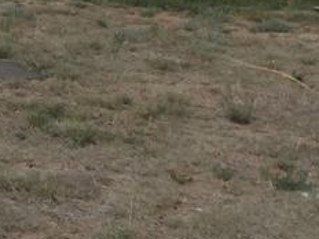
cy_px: -171
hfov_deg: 14.8
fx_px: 977
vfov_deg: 12.9
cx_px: -338
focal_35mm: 106
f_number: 3.3
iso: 80
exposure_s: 1/1000
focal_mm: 4.3
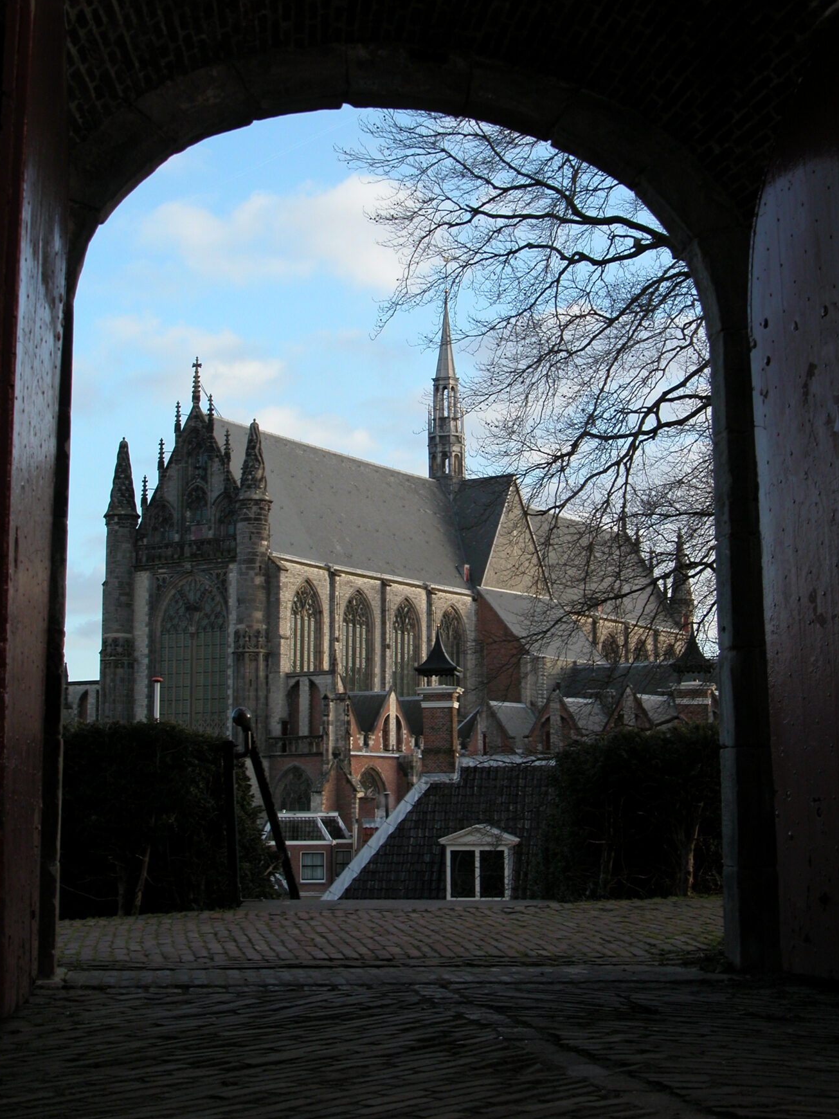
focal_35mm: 60
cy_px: 542
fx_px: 1939
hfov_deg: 24.4
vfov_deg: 32.2
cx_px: 425
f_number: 4.4
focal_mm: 14.7
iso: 100
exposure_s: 1/200
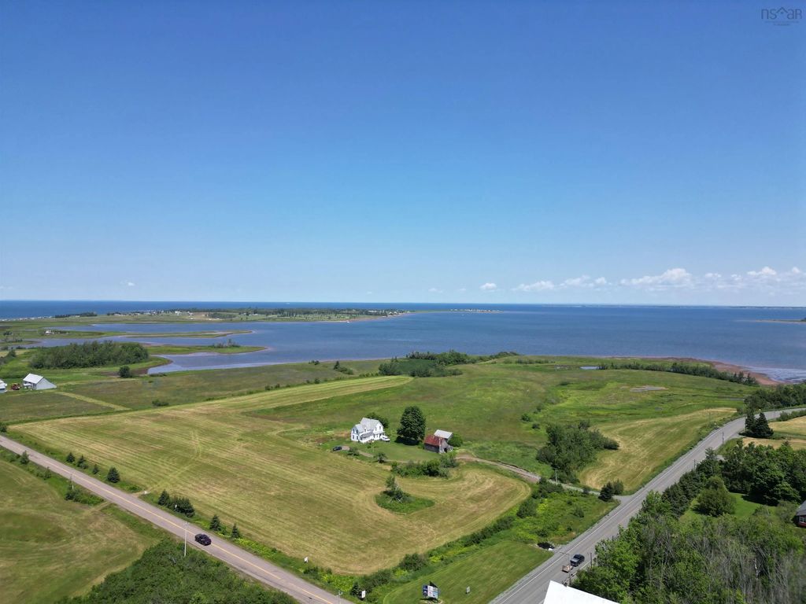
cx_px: 403
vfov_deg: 56.8
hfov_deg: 71.6
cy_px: 302
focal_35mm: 24
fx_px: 559
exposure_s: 1/2500
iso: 110
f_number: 1.7
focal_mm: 6.72
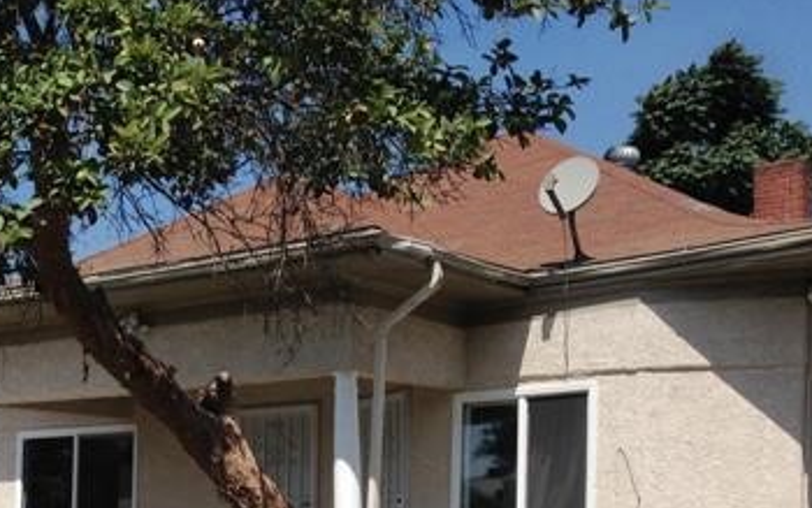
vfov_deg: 19.5
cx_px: 225
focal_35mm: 64
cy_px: 547
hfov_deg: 31.5
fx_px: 1417
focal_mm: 4.12
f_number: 2.4
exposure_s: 1/2584
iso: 50
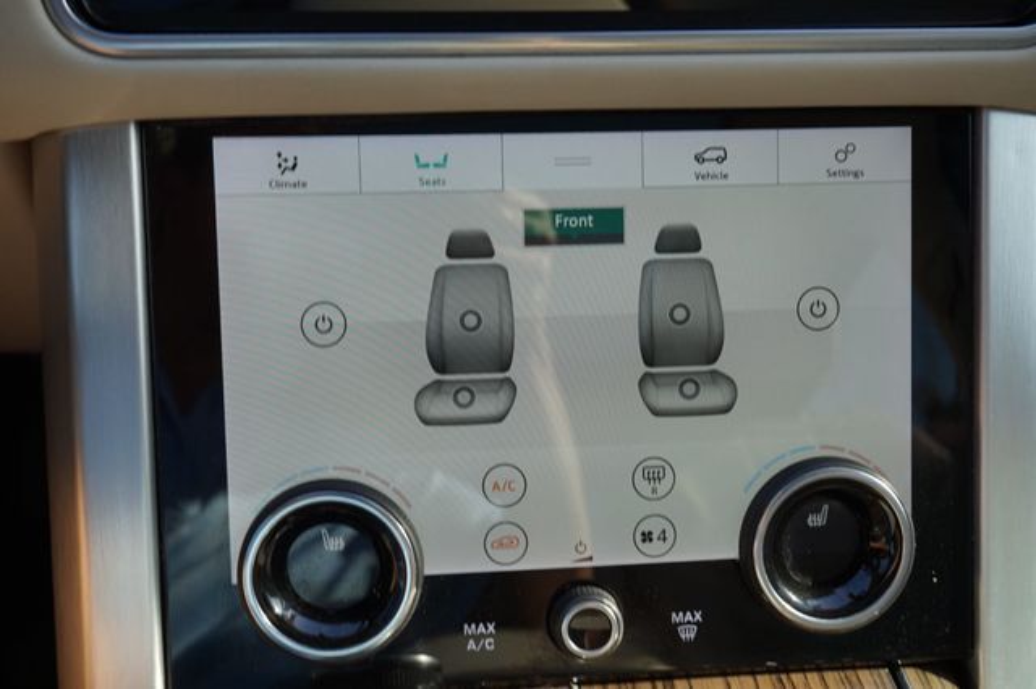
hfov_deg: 46.4
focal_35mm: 42
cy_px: 344
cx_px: 518
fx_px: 1208
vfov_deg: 31.9
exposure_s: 1/80
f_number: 5
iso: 100
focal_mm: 28
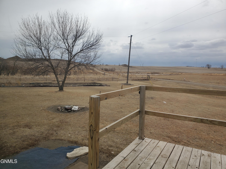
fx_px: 170
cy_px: 84
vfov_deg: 53.1
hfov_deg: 67.3
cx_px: 113
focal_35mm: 26
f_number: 2.4
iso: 50
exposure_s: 1/1693
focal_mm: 4.3
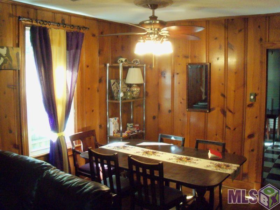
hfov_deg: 52.6
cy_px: 105
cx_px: 140
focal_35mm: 35
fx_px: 283
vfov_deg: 40.7
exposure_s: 1/30
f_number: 3
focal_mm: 6.3
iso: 400
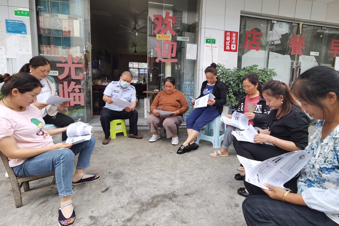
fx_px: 179
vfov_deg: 64.5
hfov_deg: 86.8
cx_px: 180
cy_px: 107
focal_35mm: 19
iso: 100
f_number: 2.2
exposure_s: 1/100
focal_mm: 2.26
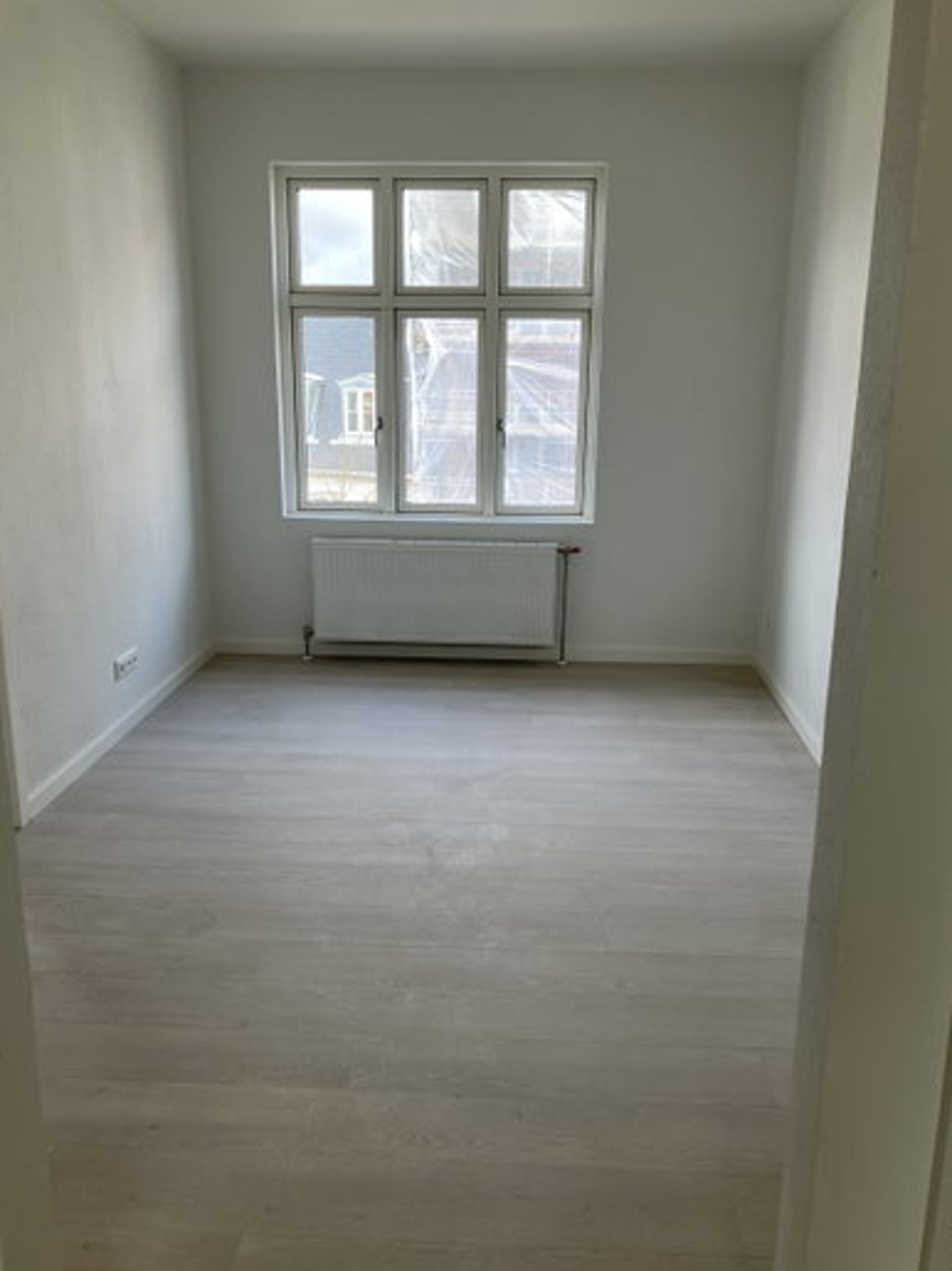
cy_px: 655
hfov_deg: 48.2
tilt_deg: -14.0
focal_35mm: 29
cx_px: 476
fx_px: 1064
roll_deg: -0.2
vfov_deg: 61.7
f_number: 1.8
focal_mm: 3.99
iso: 25
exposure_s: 1/100
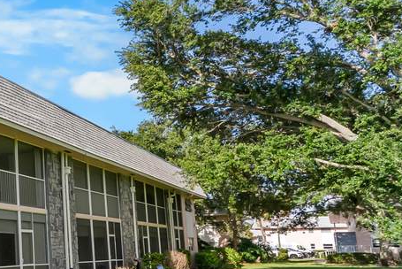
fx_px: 503
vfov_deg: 29.8
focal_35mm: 45
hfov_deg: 31.7
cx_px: -139
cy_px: 170
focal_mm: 16
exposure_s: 1/400
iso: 320
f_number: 9
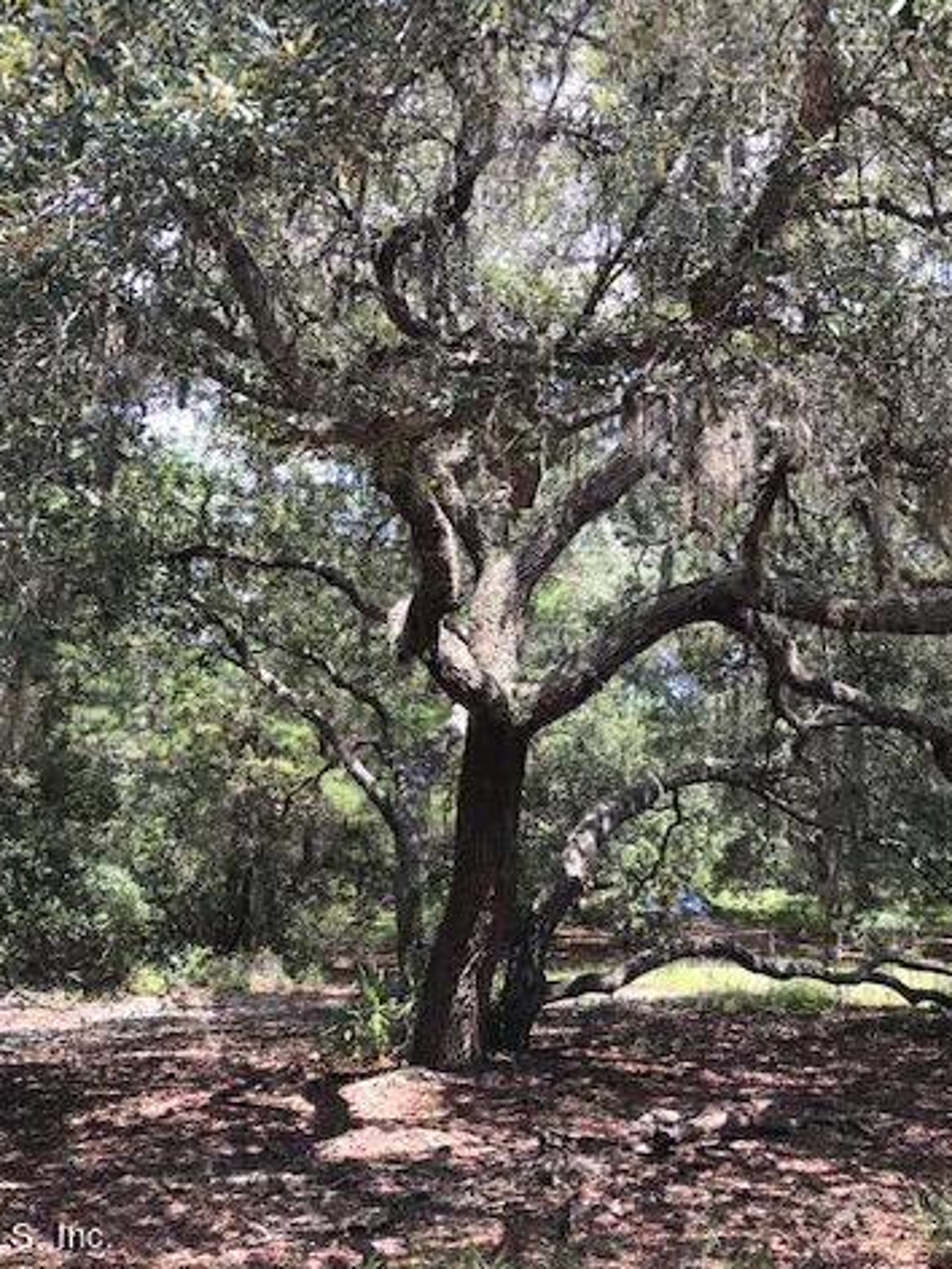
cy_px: 637
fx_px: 1393
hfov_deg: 37.4
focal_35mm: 38
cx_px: 624
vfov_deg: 49.0
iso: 20
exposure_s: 1/481
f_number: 1.8
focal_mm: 3.99
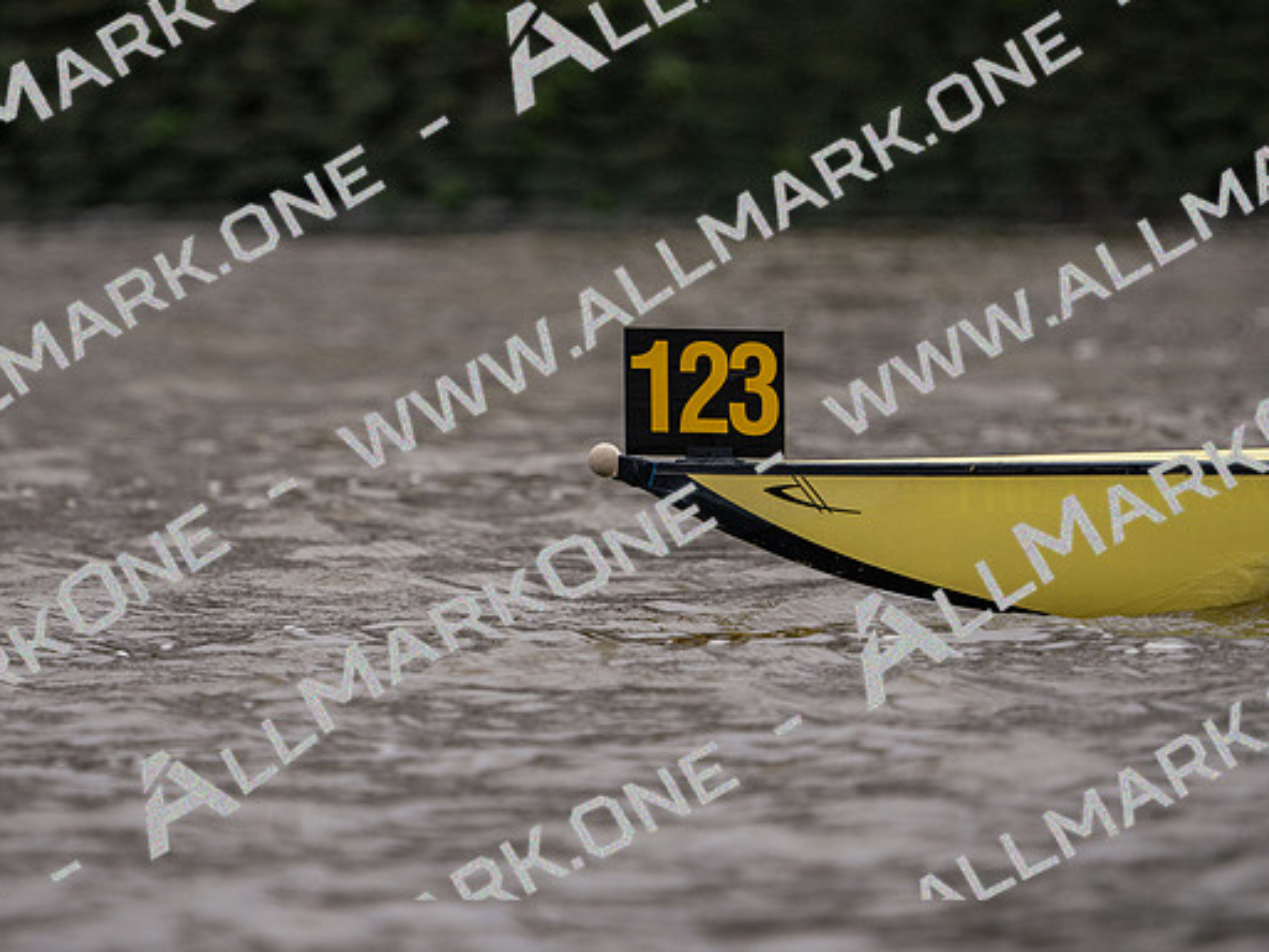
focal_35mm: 978
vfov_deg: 1.5
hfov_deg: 2.0
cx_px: 643
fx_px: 35861
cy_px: 476
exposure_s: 1/1600
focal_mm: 600
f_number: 6.3
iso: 500
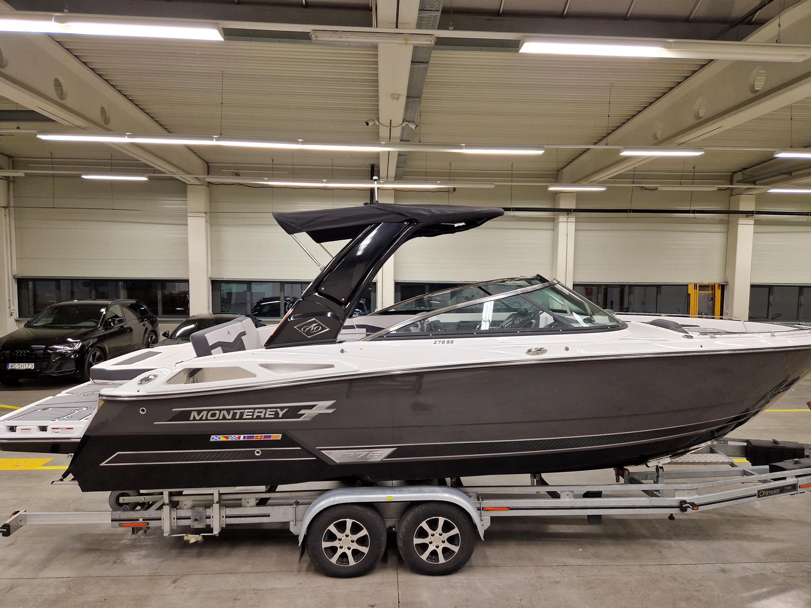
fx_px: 539
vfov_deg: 58.9
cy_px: 304
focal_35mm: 23
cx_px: 406
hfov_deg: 73.9
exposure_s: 1/100
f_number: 1.8
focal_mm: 5.4
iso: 200
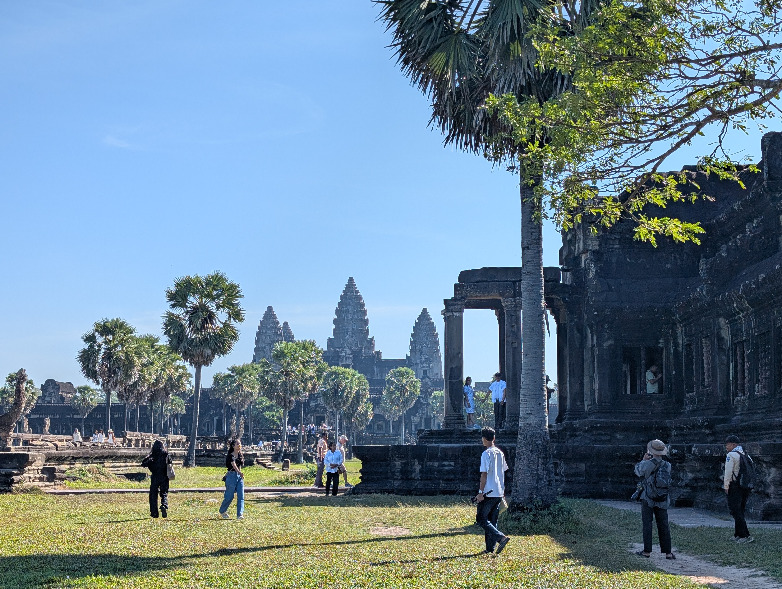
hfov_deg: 38.9
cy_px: 294
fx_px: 1109
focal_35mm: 49
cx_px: 391
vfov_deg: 29.7
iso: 21
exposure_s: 1/1385
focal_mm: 6.9
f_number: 1.68
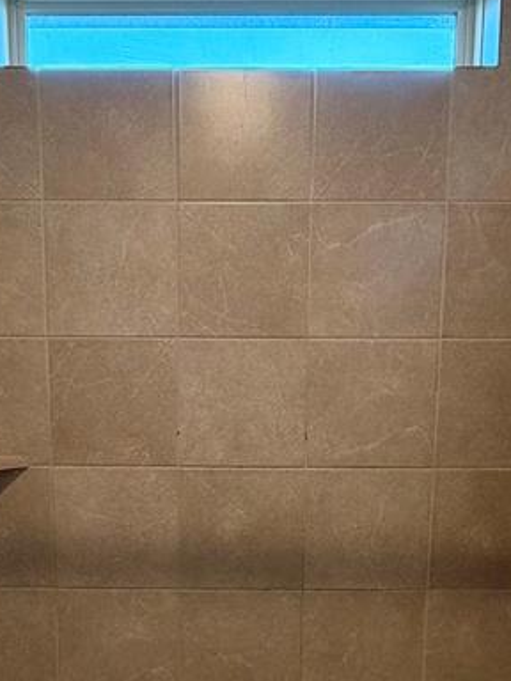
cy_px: 454
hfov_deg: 49.7
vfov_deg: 61.9
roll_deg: -0.6
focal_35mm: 28
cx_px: 229
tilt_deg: -7.0
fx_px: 551
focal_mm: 2.22
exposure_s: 1/60
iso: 160
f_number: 2.2
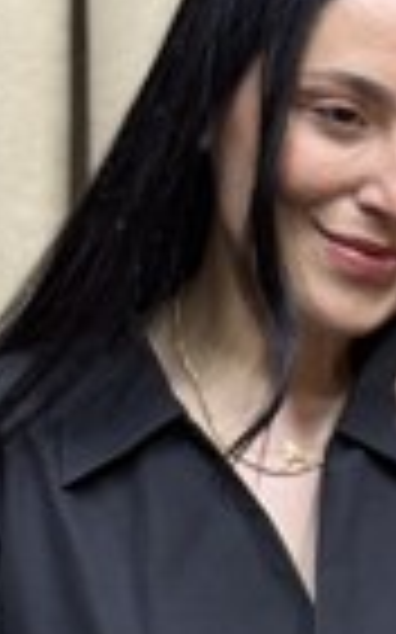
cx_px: 508
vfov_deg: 10.6
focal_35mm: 193
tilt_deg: -17.3
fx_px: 3336
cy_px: 816
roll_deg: -1.2
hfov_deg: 6.7
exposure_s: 1/100
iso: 80
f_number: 1.78
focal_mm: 6.76
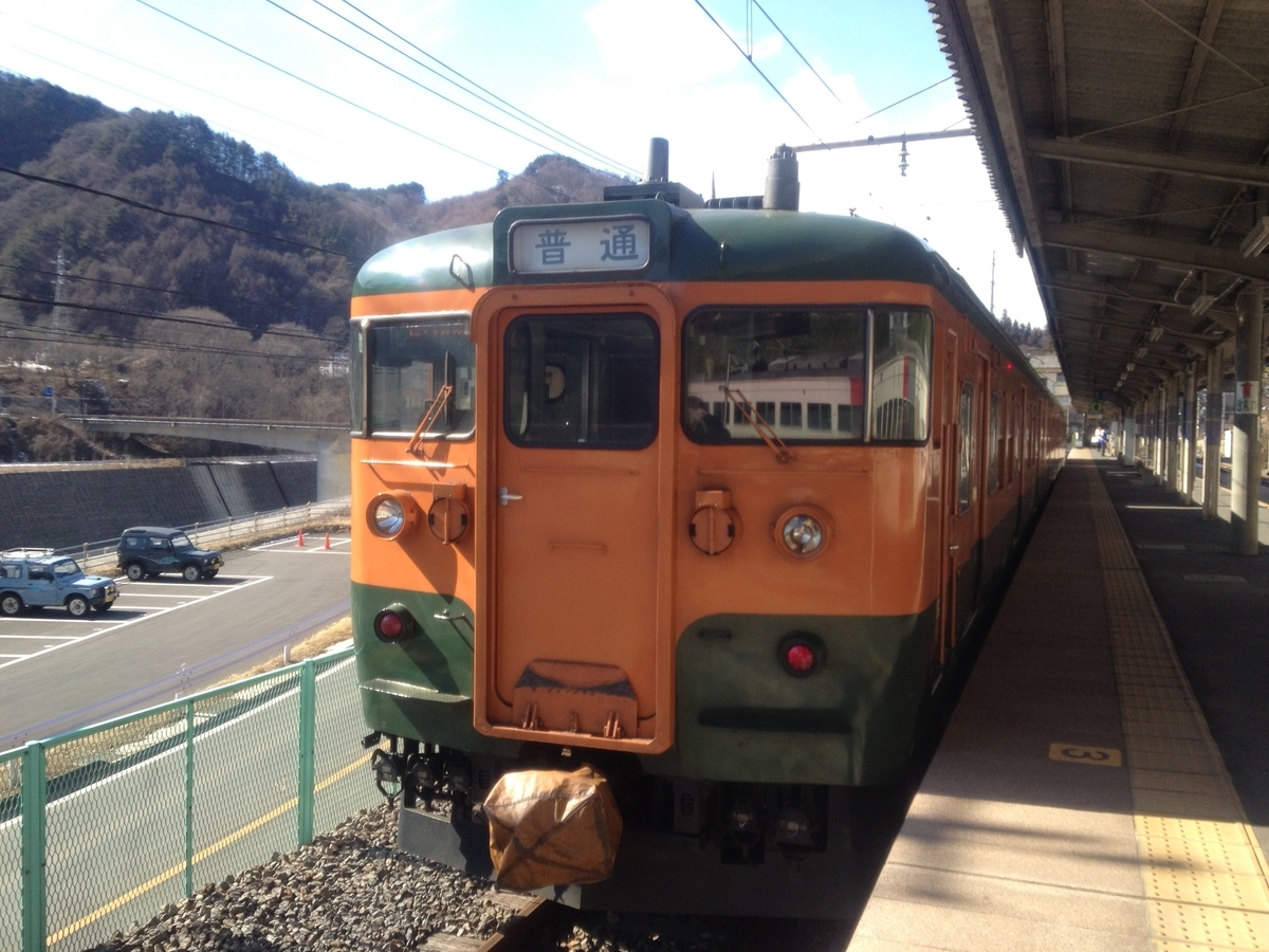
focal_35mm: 35
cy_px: 476
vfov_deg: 40.7
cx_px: 634
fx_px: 1283
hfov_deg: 52.6
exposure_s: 1/635
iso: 64
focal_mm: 4.28
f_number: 2.4
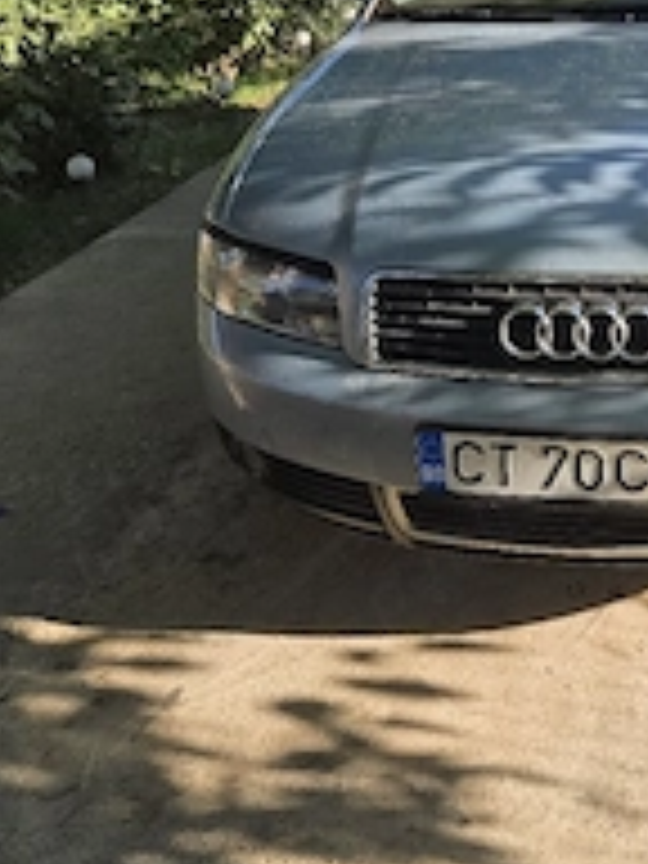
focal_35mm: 48
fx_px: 1198
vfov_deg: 38.6
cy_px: 216
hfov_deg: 28.9
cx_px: 598
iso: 80
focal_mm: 5.4
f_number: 1.8
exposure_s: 1/2500
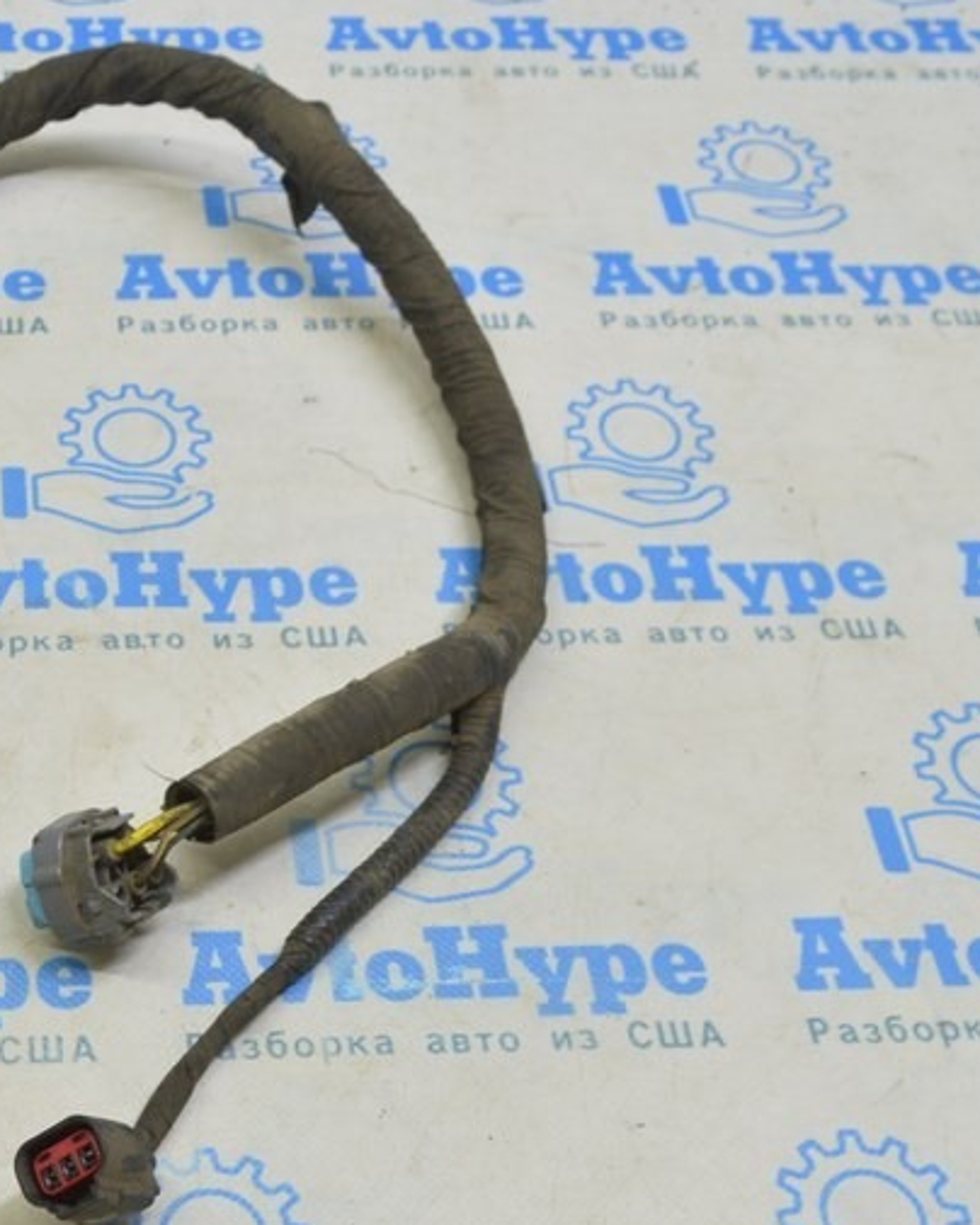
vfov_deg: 32.8
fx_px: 2067
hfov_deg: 25.4
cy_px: 802
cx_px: 5
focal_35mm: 57
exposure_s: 1/25
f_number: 5.6
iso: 400
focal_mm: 20
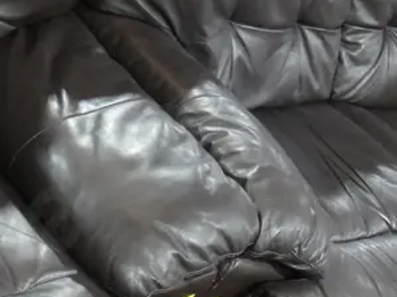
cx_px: 122
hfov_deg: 20.4
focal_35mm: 96
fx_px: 1101
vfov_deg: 15.4
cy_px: 168
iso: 1600
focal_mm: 14
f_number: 3.5
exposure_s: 1/60
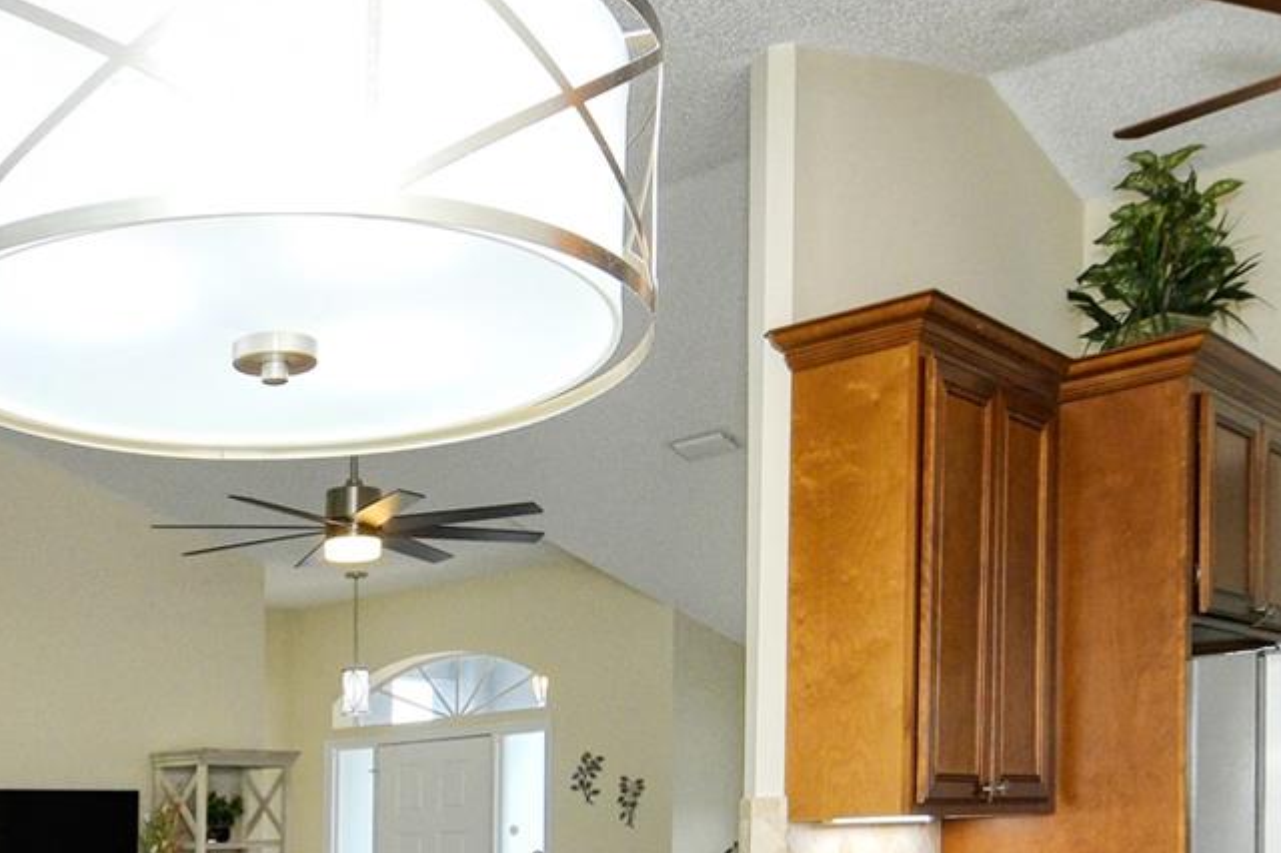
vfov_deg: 27.7
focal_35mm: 45
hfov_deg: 42.4
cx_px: 336
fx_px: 1600
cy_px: 897
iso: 640
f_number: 9
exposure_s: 1/250
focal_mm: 12
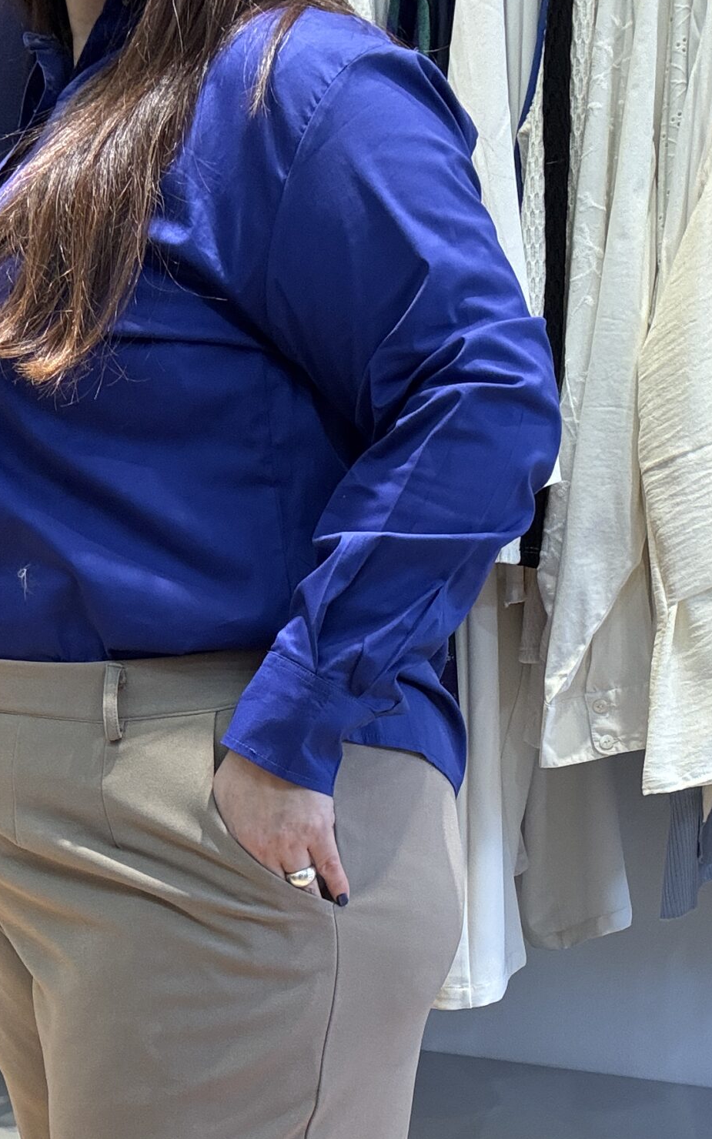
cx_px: 226
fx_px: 1708
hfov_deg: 23.4
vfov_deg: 35.5
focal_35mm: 55
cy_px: 938
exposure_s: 1/50
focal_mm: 2.69
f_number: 1.9
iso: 100
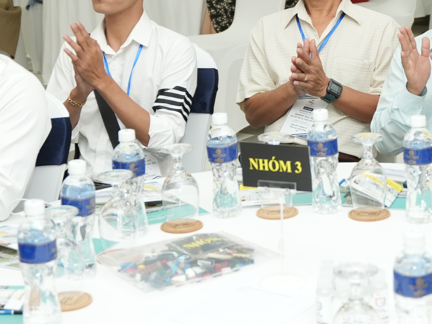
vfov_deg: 14.6
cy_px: 28
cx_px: 350
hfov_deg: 19.4
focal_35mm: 100
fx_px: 1253
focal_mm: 26.9
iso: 500
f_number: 2.8
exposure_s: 1/160
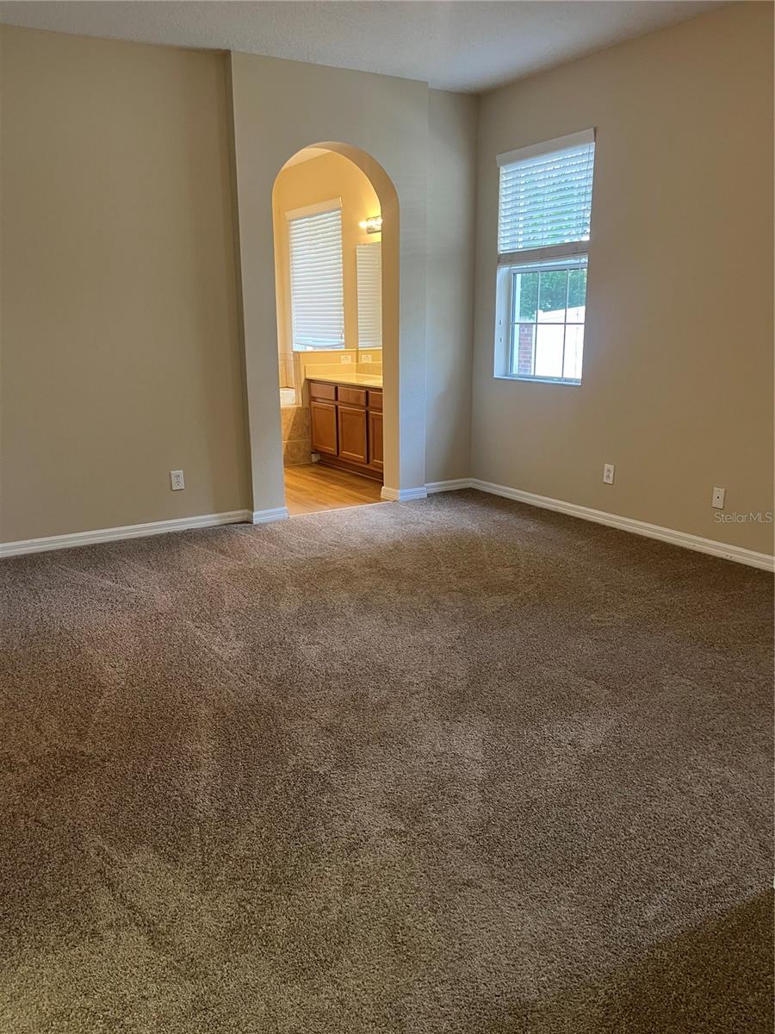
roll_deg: +0.8
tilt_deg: -14.7
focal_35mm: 26
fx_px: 776
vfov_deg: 67.3
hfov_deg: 53.1
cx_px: 388
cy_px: 517
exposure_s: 1/60
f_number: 1.6
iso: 200
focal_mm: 5.1
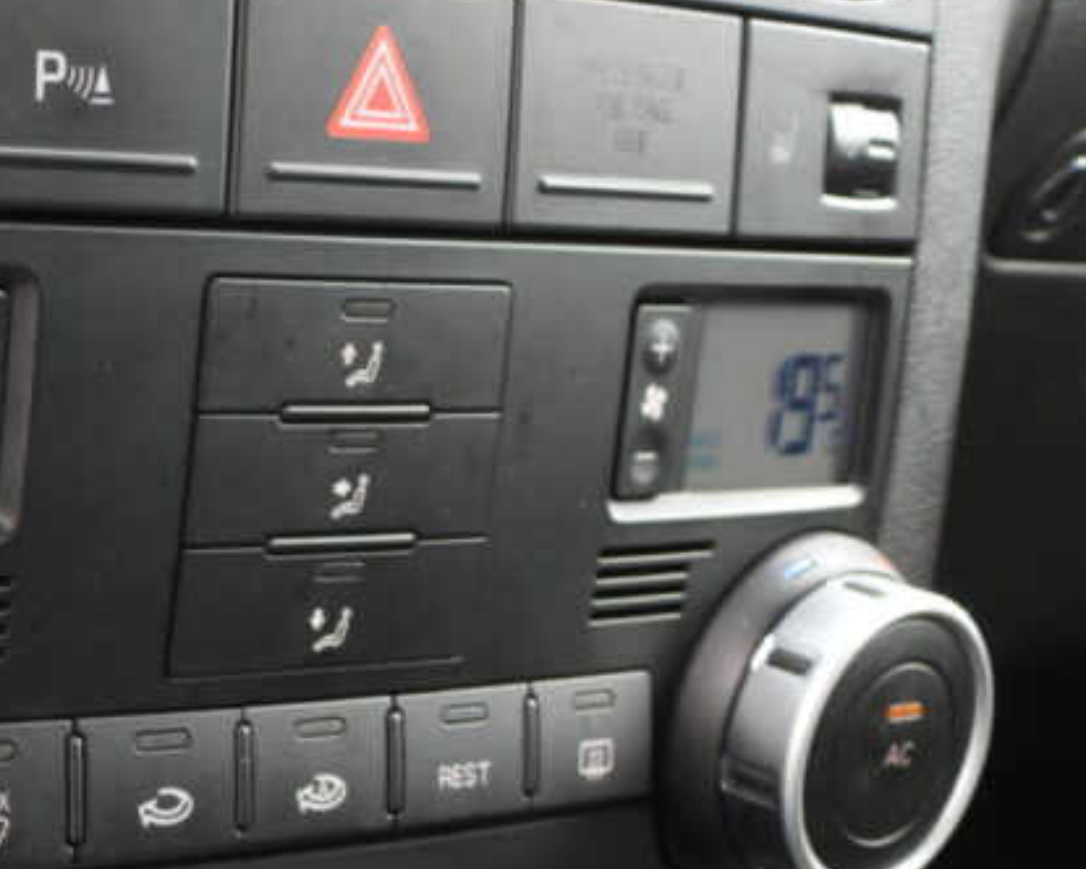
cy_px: 558
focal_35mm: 92
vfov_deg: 16.7
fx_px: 2957
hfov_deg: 20.5
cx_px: 167
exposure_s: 1/30
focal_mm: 9.8
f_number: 3.5
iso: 125
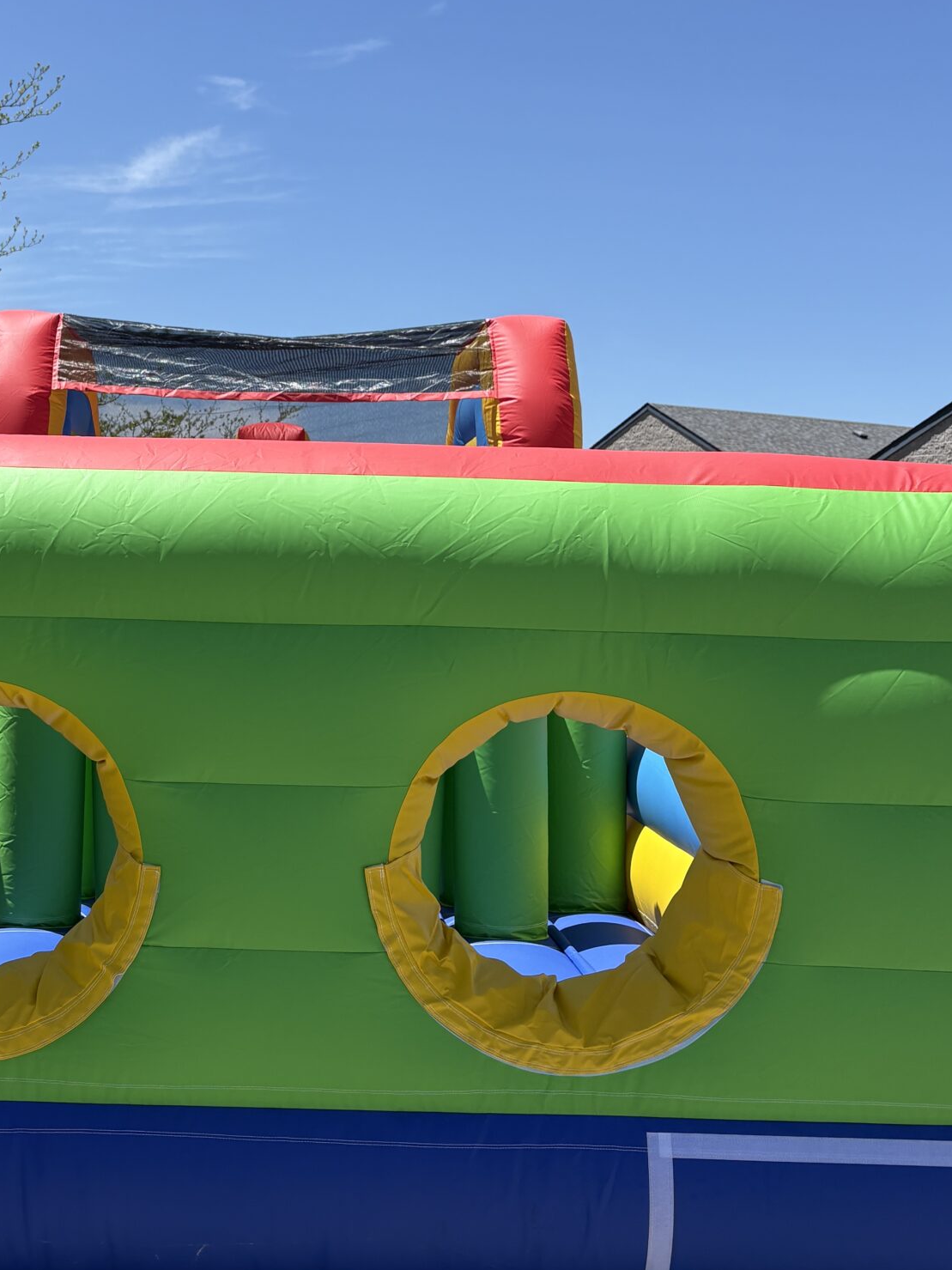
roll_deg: -2.3
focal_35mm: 45
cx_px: 257
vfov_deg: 42.0
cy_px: 554
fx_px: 1650
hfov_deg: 31.7
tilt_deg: +1.6
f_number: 1.6
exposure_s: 1/4065
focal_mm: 5.96
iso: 50
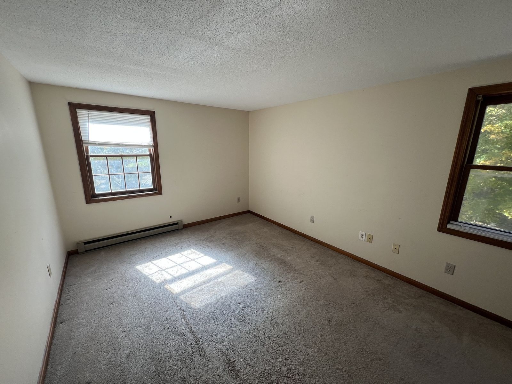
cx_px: 256
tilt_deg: -12.6
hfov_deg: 106.2
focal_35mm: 13
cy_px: 192
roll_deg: -0.3
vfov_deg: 89.9
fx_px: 192
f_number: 1.8
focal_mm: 1.57
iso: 32
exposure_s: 1/99
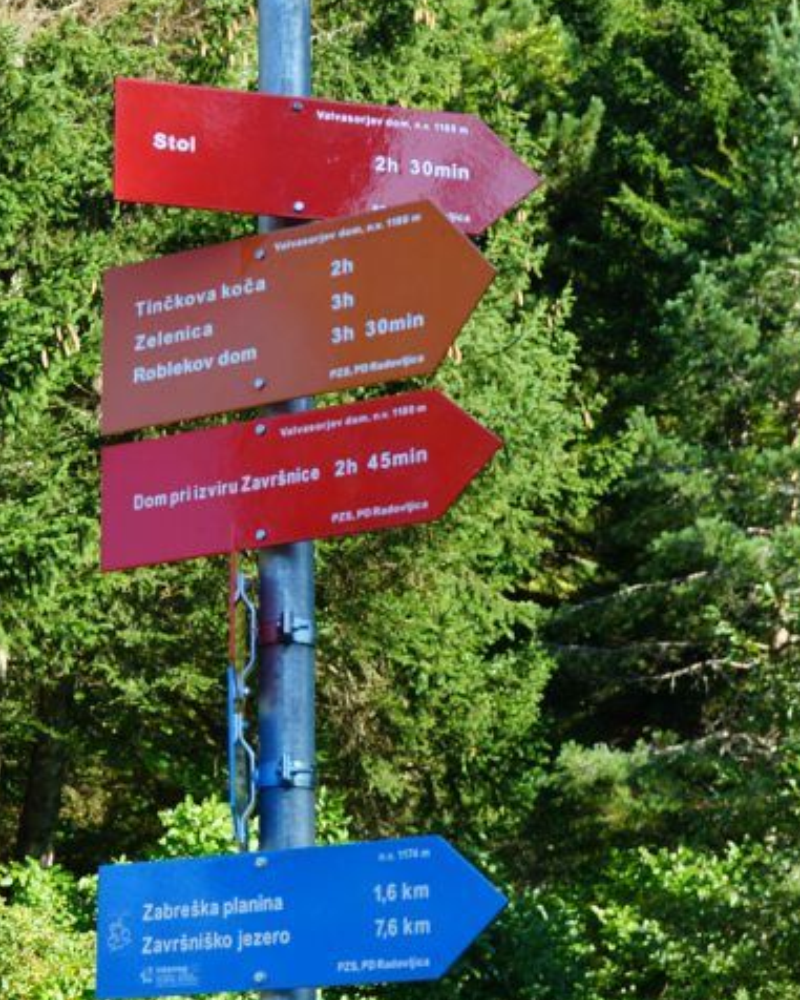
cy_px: 455
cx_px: 193
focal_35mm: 107
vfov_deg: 17.9
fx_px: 3166
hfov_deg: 14.3
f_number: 7.1
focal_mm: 53
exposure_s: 1/80
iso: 100
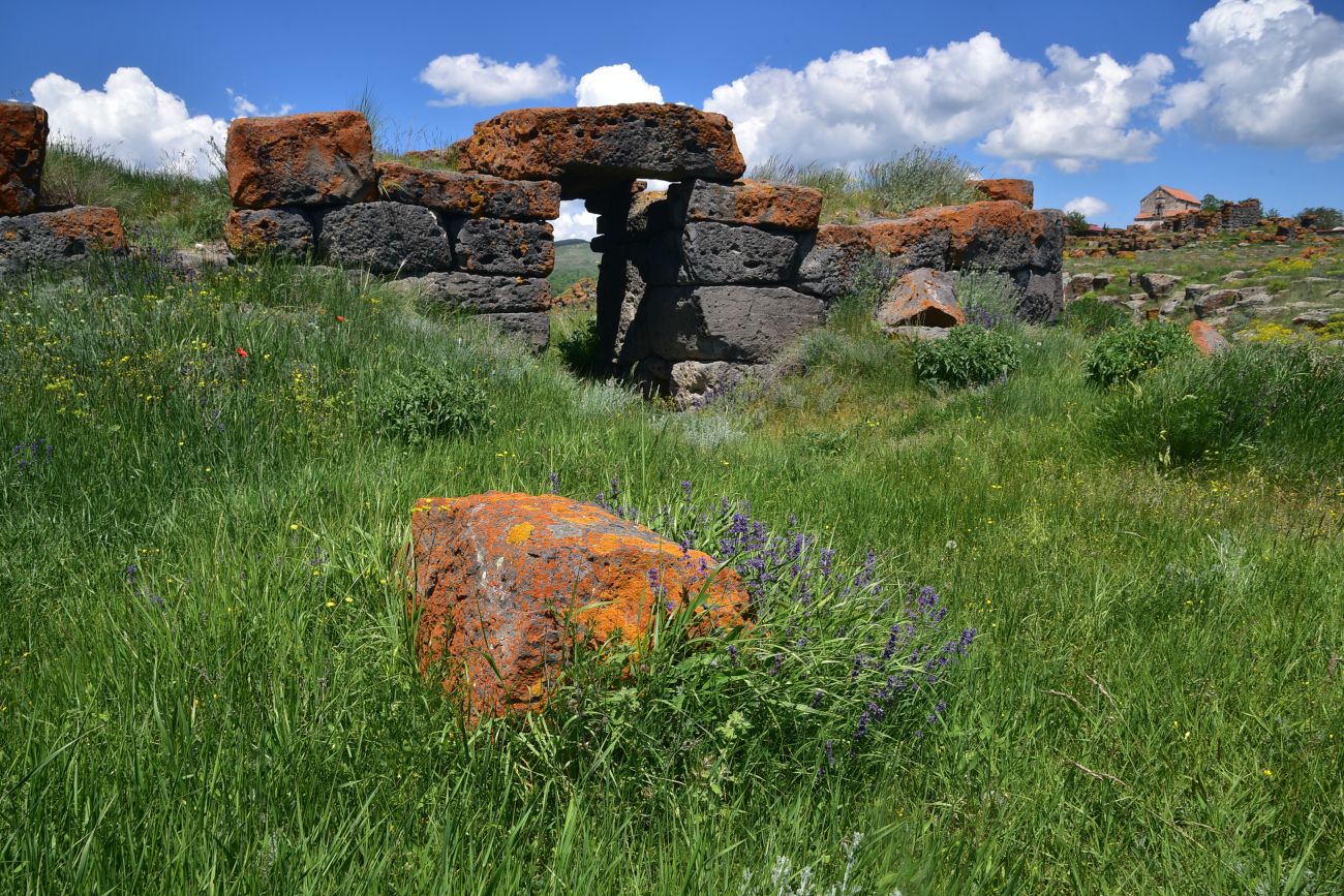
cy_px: 448
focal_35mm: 50
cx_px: 672
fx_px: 1867
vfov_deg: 27.0
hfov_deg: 39.6
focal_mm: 50
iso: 160
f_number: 13
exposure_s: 1/160
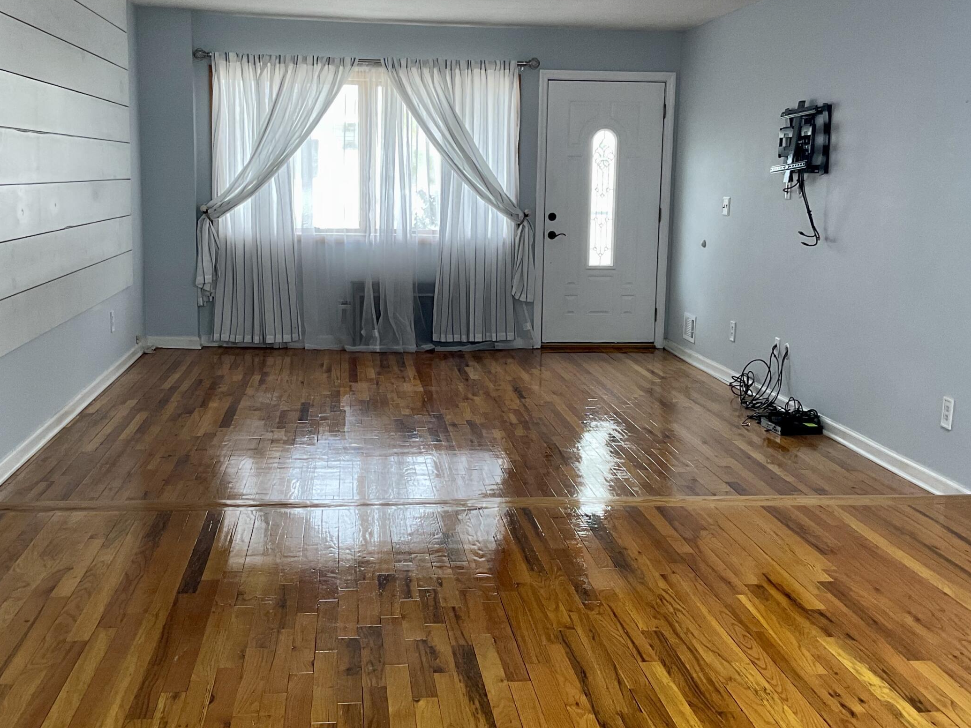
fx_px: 1178
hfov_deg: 44.8
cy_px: 363
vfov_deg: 34.3
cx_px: 476
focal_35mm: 42
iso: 64
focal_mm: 3
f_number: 1.8
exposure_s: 1/60
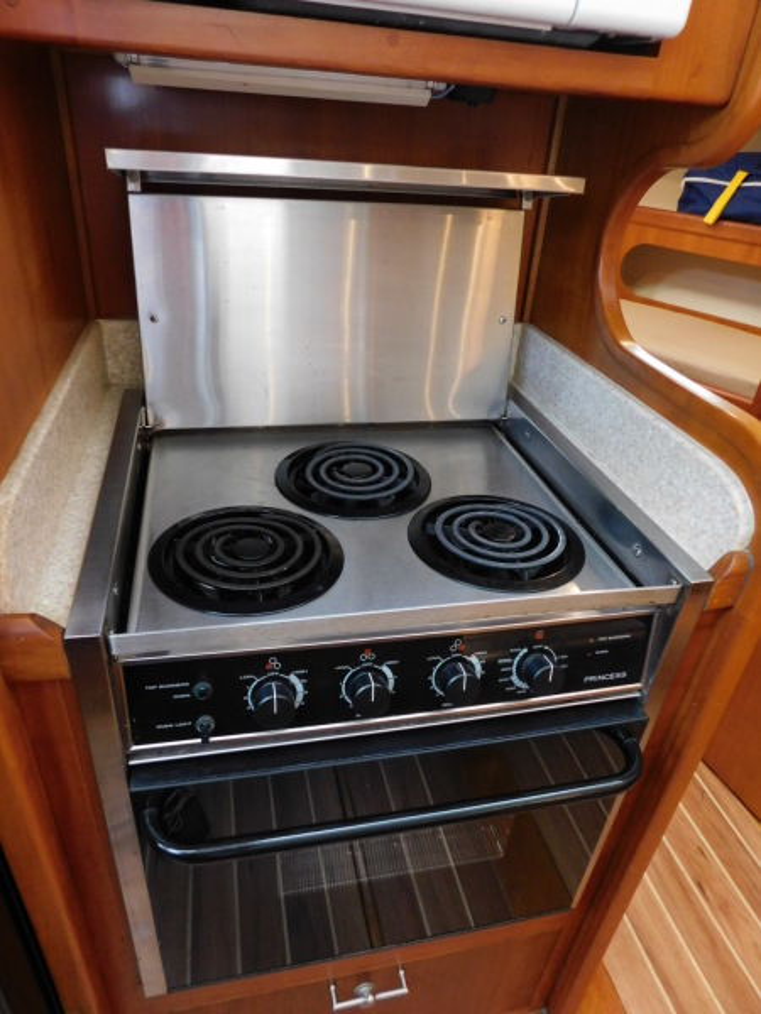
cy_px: 507
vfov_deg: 73.9
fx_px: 674
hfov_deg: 58.9
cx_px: 380
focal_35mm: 23
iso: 400
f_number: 3
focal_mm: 4
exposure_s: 1/15
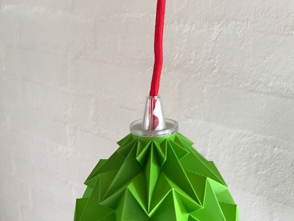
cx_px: 113
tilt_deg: -25.5
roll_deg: +0.7
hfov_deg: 39.4
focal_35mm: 48
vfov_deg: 29.6
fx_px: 408
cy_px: 175
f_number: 1.8
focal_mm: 3.99
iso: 40
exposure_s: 1/25
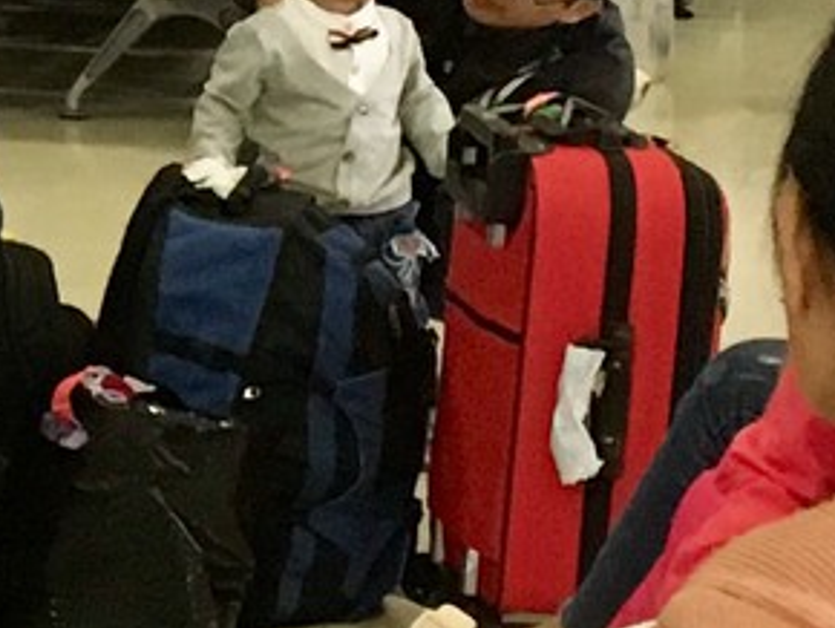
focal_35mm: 200
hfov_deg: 9.3
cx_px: -826
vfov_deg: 7.4
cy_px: -161
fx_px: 4828
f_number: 2.2
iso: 200
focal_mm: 4.15
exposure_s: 1/17
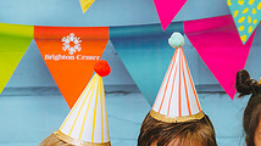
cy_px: 209
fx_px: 982
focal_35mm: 142
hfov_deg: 14.9
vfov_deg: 8.4
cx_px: 270
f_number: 4
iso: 200
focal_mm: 50
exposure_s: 1/200
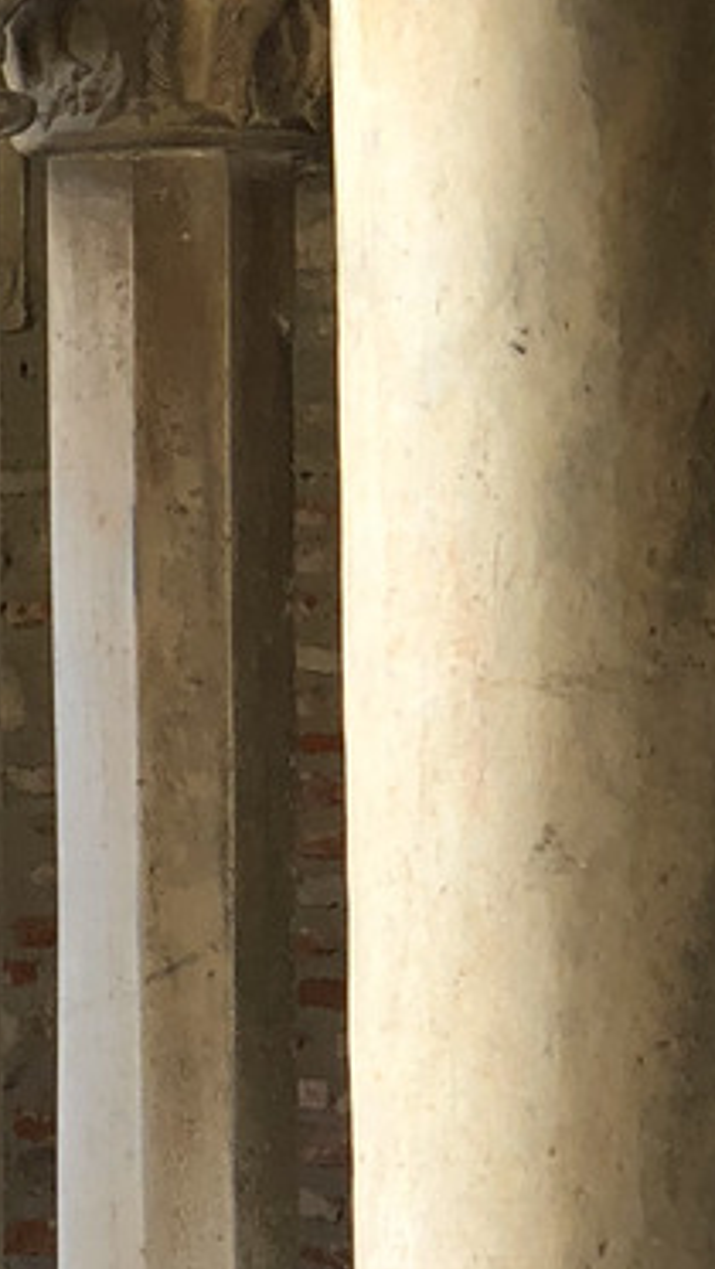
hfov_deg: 4.9
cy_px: 568
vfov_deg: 8.9
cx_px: -844
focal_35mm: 243
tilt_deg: +0.9
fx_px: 8185
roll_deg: +1.5
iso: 32
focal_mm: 6
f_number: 2.4
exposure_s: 1/120
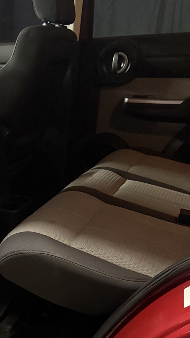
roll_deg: +0.5
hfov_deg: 22.7
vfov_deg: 41.0
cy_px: 251
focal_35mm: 49
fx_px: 439
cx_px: -31
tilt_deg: -23.5
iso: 1600
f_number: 1.78
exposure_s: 1/25
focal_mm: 6.76
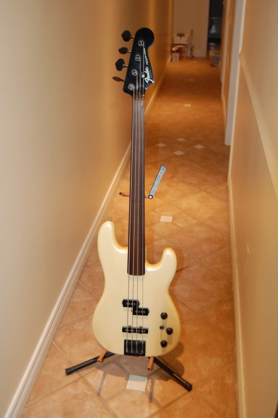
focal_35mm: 39
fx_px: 453
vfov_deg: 49.6
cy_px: 209
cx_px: 139
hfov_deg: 34.1
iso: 400
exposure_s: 1/60
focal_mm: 26
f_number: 4.2
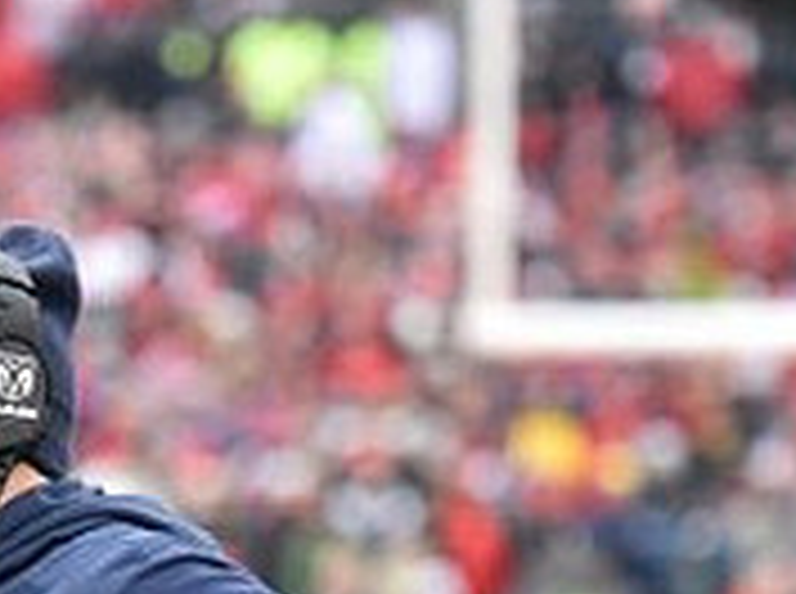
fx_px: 17395
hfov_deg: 2.6
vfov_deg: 2.0
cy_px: 844
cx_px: -117
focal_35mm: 758
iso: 3200
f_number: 5.3
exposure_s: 1/1000
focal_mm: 240
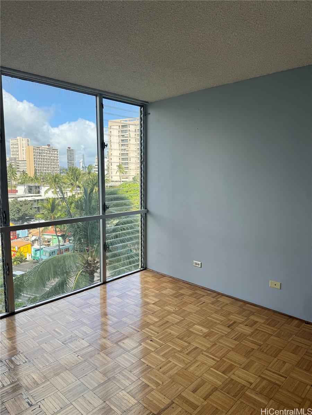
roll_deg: -0.1
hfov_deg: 56.8
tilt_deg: -5.8
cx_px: 156
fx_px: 288
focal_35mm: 24
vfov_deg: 71.6
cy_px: 208
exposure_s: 1/955
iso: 80
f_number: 1.78
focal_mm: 6.76
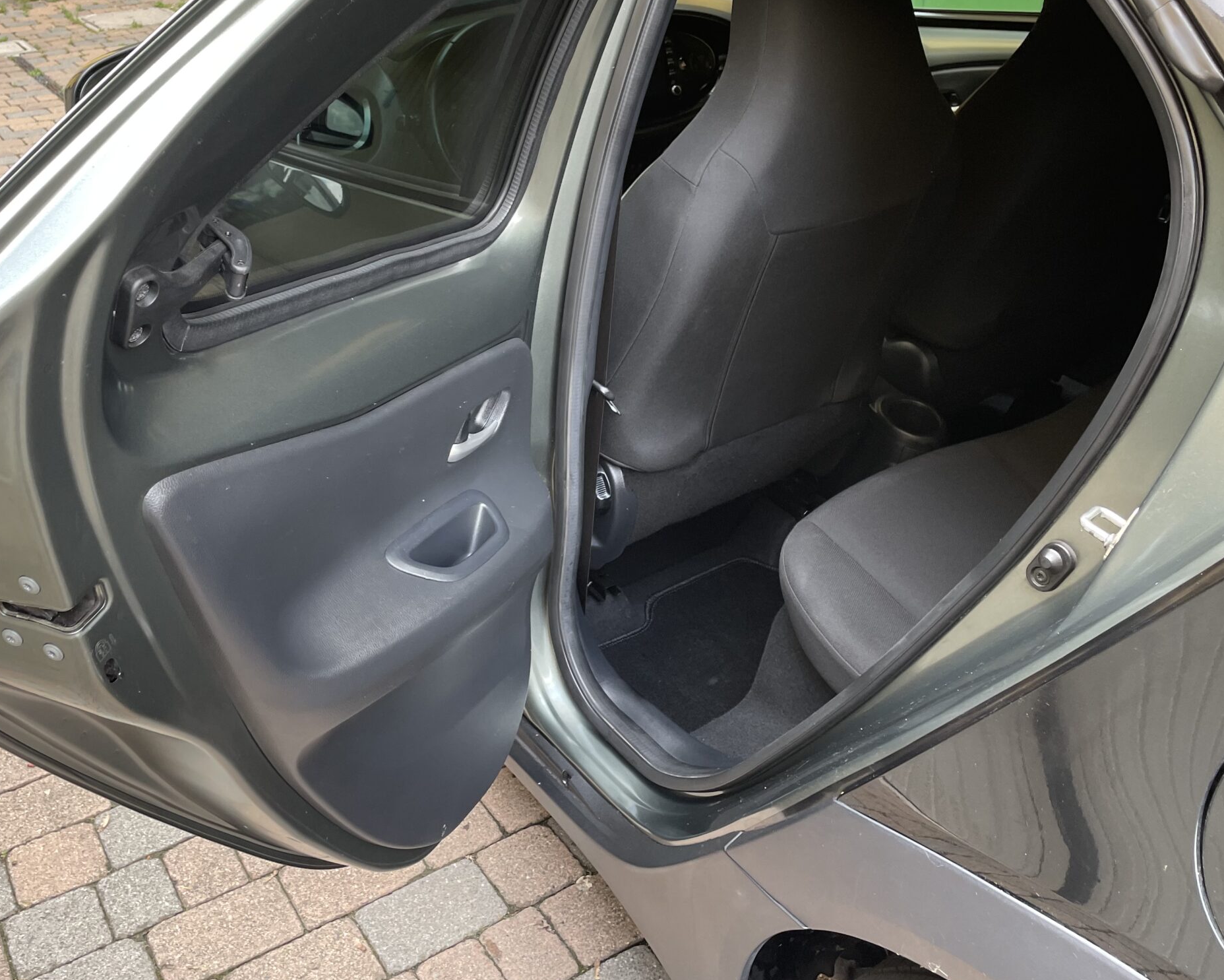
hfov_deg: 51.4
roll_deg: +1.6
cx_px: 540
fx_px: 1268
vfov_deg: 42.0
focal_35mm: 35
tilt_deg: -26.4
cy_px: 395
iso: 64
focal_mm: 4.2
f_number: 1.6
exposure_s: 1/121
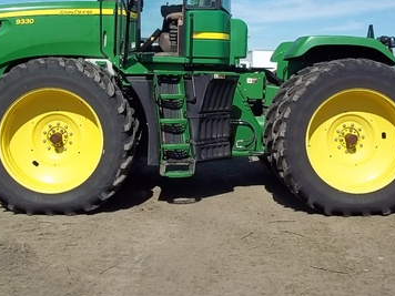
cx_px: 186
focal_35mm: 55
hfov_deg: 34.9
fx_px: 628
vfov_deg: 26.3
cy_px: 83
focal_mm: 6.5
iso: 80
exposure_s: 1/320
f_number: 8
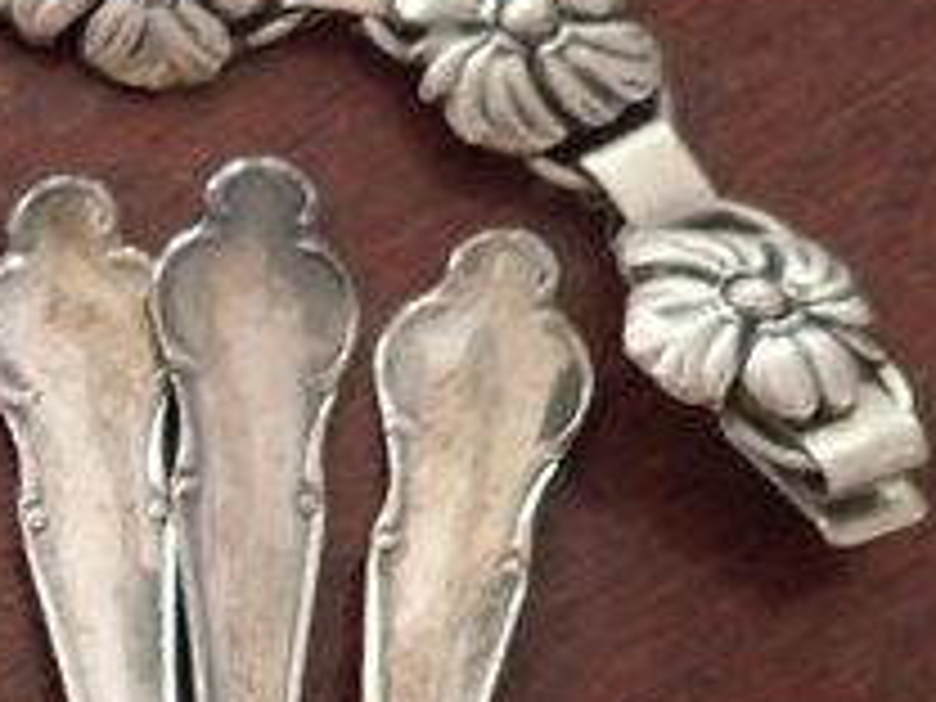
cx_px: -387
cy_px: 994
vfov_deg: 14.5
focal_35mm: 96
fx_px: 2596
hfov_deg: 18.5
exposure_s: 1/30
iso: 640
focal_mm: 4.5
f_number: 2
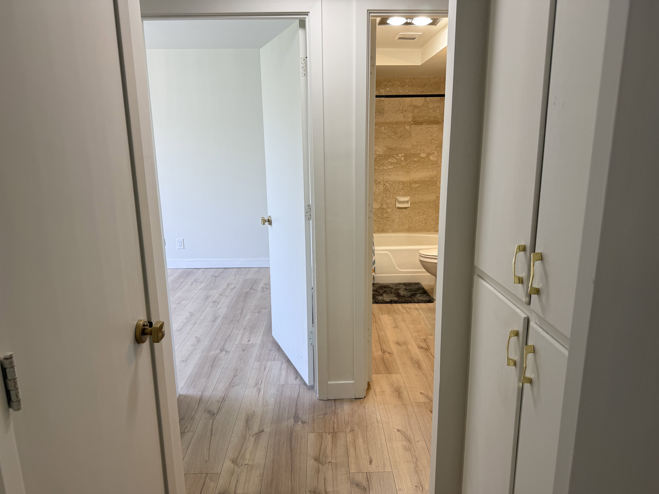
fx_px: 457
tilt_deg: -13.0
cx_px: 330
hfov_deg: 71.6
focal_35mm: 24
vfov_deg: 56.8
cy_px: 247
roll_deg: +0.7
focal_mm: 6.76
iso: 100
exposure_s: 1/120
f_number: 1.78
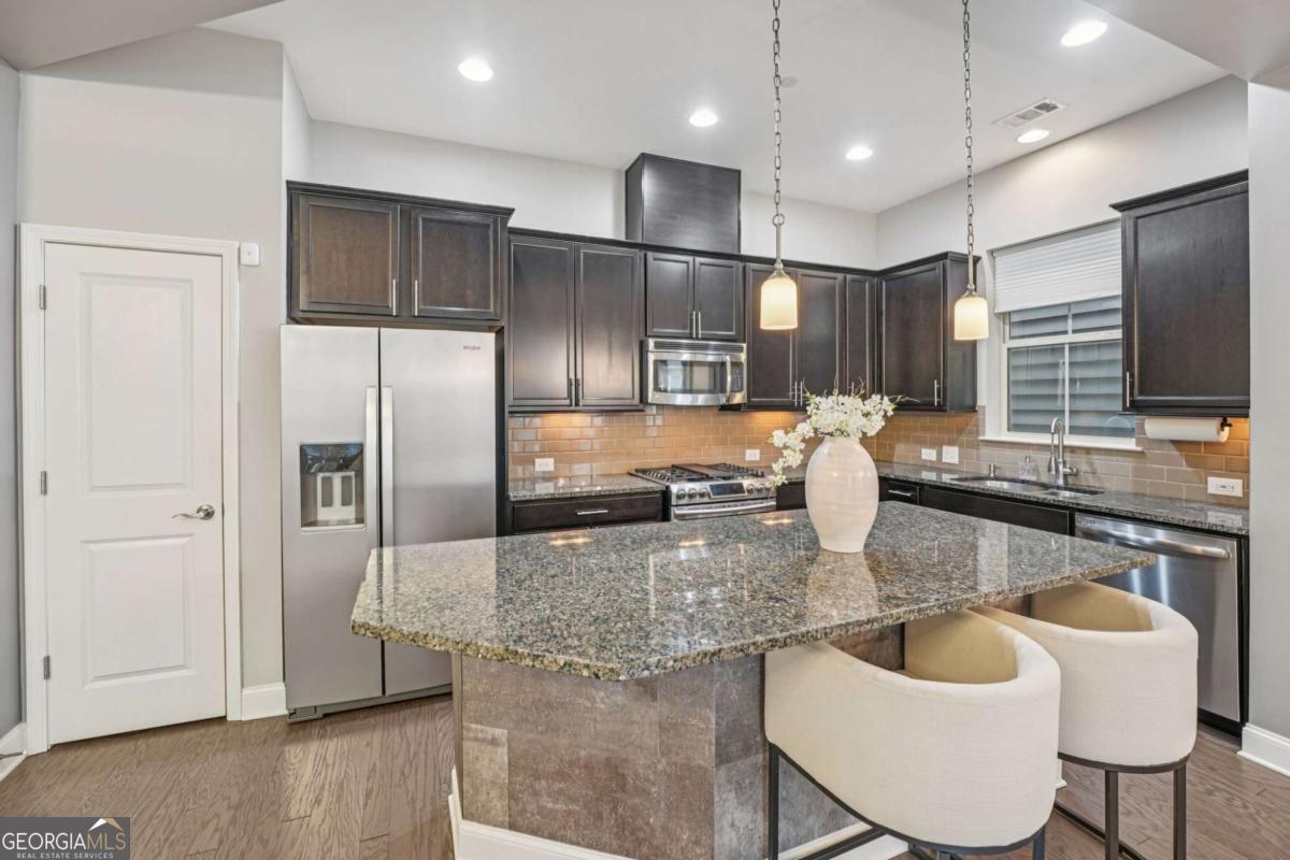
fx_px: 502
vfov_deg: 81.2
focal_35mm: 14
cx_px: 645
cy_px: 430
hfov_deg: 104.3
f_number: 8
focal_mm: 14
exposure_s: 1/5
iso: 320
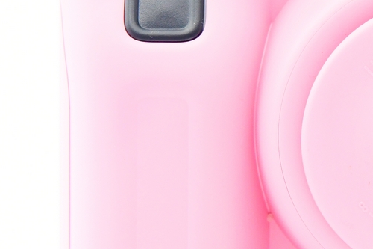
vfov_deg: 5.3
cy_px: 64
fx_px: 2703
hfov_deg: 7.9
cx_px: 323
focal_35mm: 261
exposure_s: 1/100
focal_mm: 58
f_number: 7.1
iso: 1250
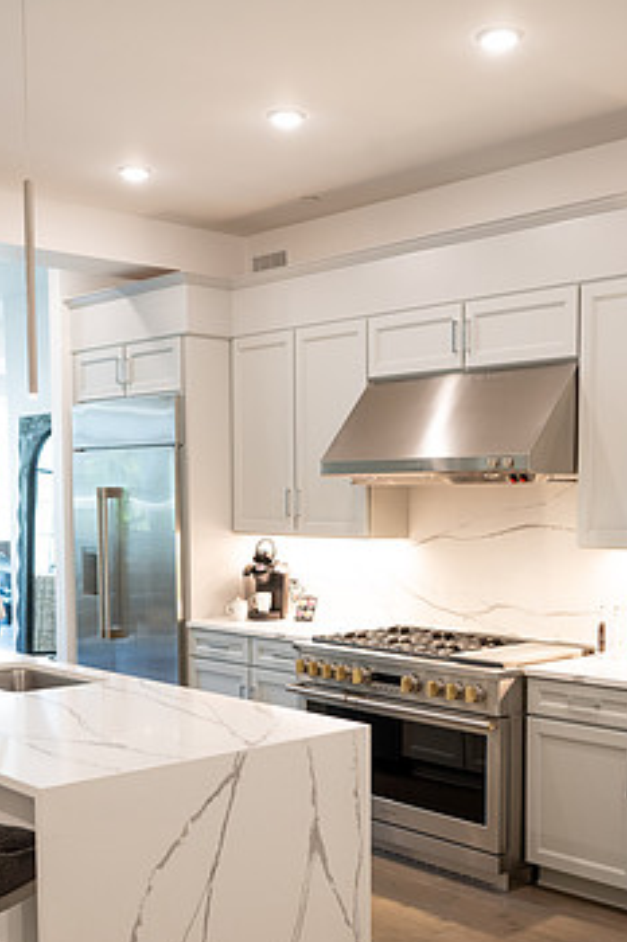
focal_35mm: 45
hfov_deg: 29.8
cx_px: 347
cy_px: 597
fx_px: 1177
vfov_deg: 43.2
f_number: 4
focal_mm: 35
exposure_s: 1/80
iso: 800
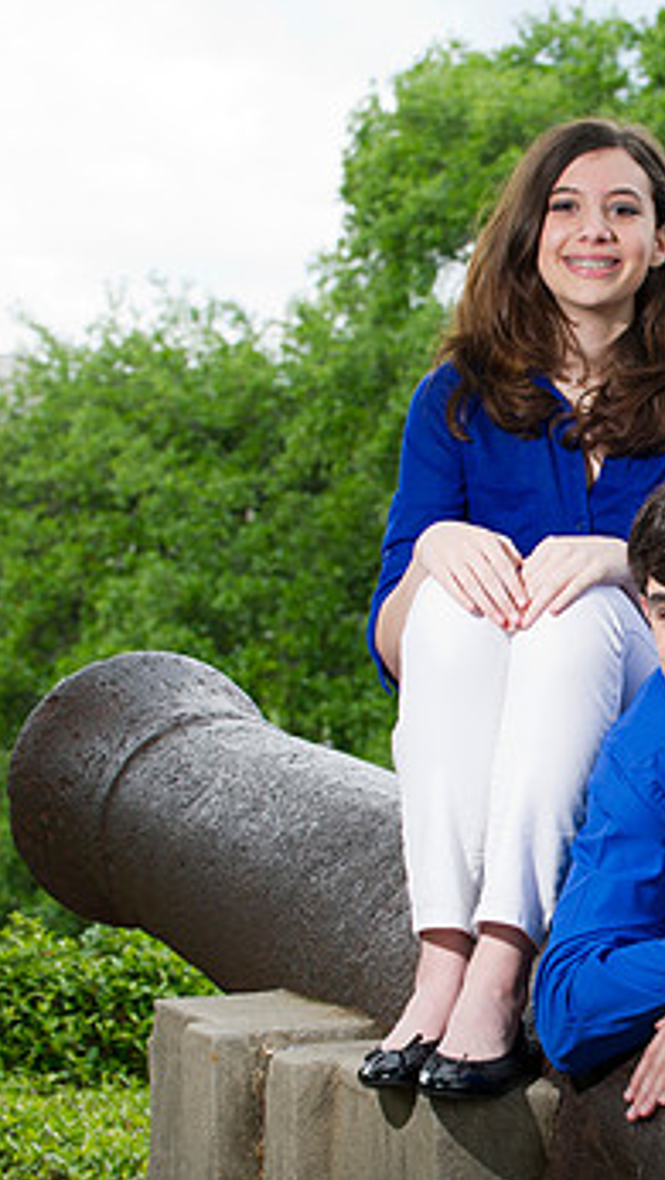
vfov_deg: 14.9
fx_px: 4507
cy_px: 651
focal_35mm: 144
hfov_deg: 8.3
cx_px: 798
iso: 320
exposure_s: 1/125
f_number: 6.3
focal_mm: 82
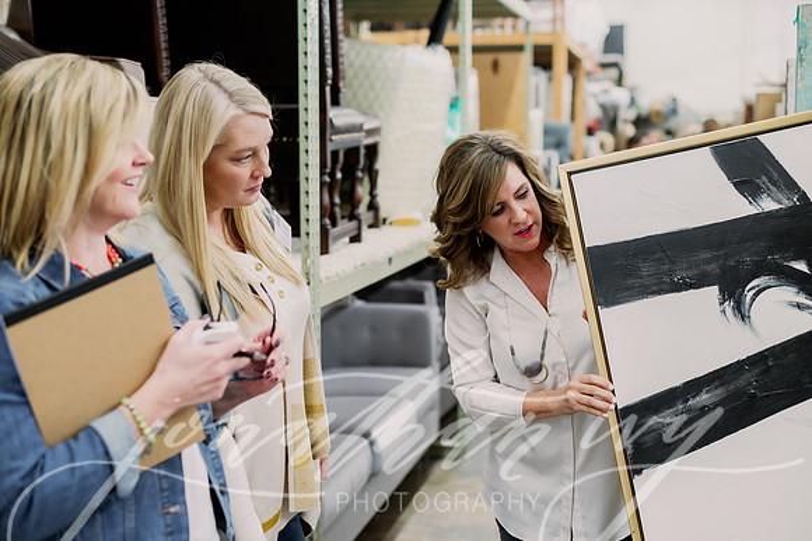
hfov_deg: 39.6
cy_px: 270
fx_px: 1127
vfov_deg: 27.0
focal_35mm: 50
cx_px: 406
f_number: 2.8
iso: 2000
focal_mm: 50
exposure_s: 1/250
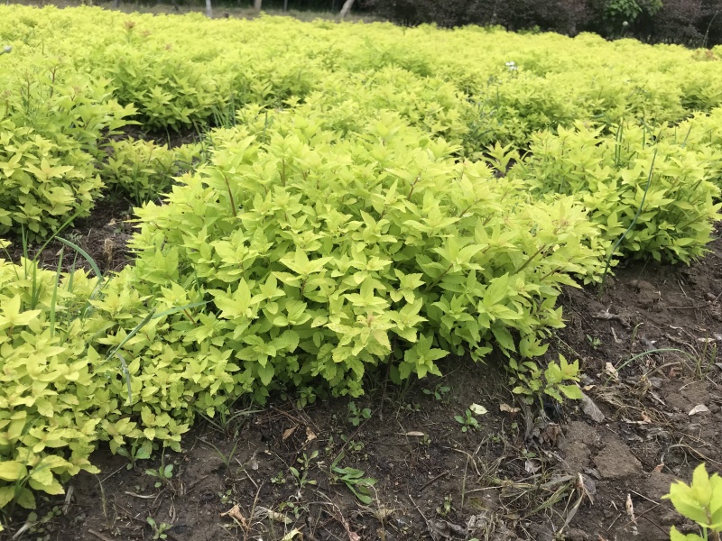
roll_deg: -4.2
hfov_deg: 63.4
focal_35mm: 28
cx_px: 361
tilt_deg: -21.4
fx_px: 584
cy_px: 270
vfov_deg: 49.7
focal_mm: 3.99
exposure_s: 1/375
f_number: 1.8
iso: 20
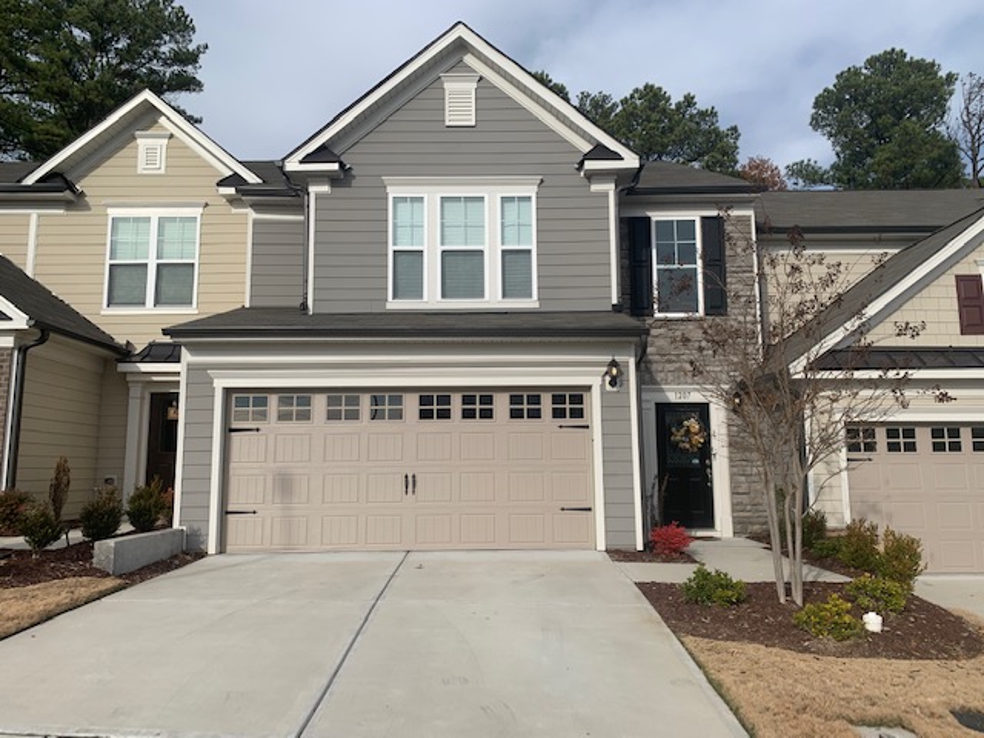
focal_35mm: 26
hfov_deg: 67.3
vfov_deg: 53.1
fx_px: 739
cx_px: 492
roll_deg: -0.1
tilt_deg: +8.3
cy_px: 369
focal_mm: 4.25
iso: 25
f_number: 1.8
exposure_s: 1/3185
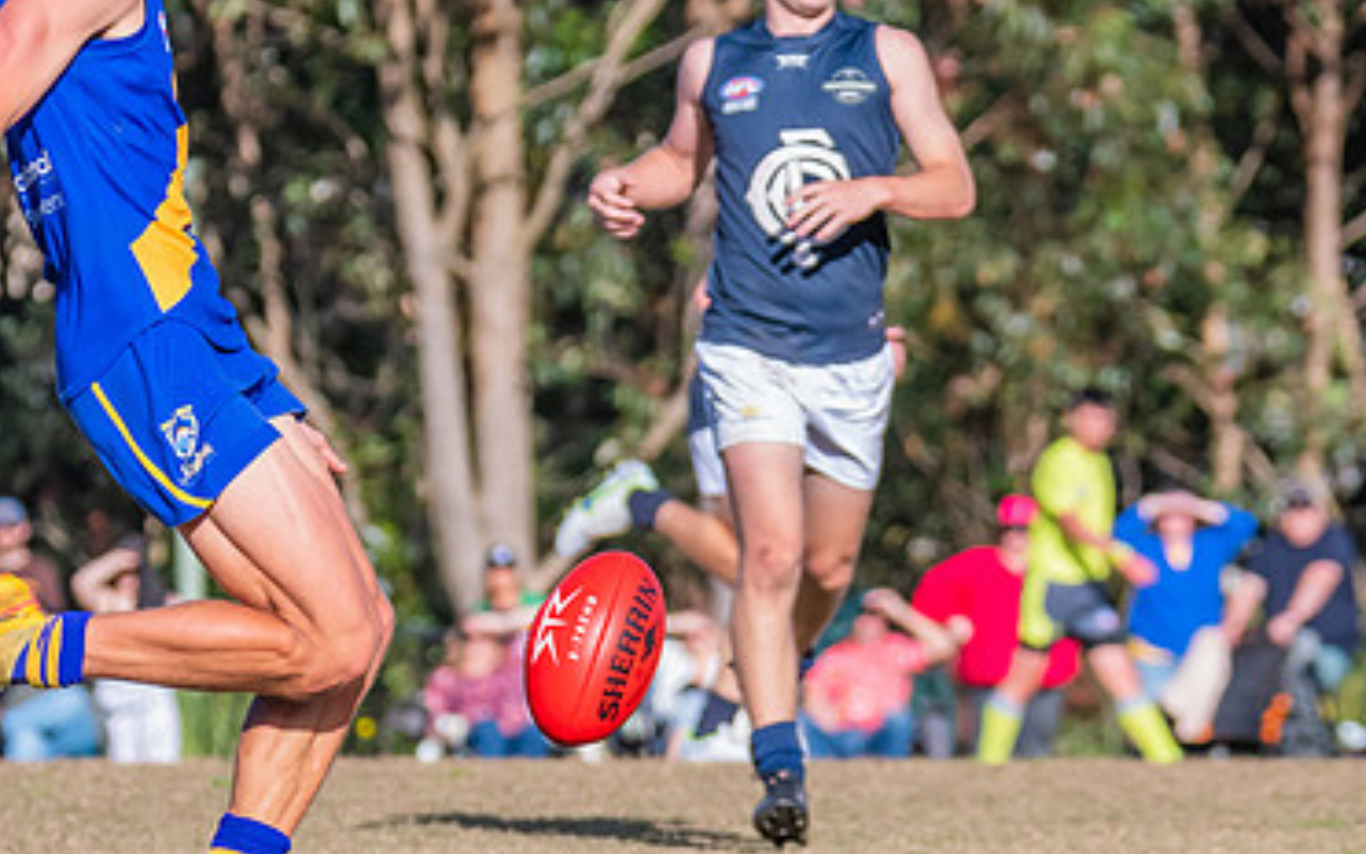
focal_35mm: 650
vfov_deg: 2.0
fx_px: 24202
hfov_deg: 3.2
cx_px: 408
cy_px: 440
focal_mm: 240
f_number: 7.1
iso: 800
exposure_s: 1/2000
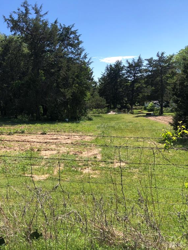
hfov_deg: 36.4
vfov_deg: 49.0
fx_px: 275
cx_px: 36
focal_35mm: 38
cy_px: 126
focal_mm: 4
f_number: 1.8
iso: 20
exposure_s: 1/1215
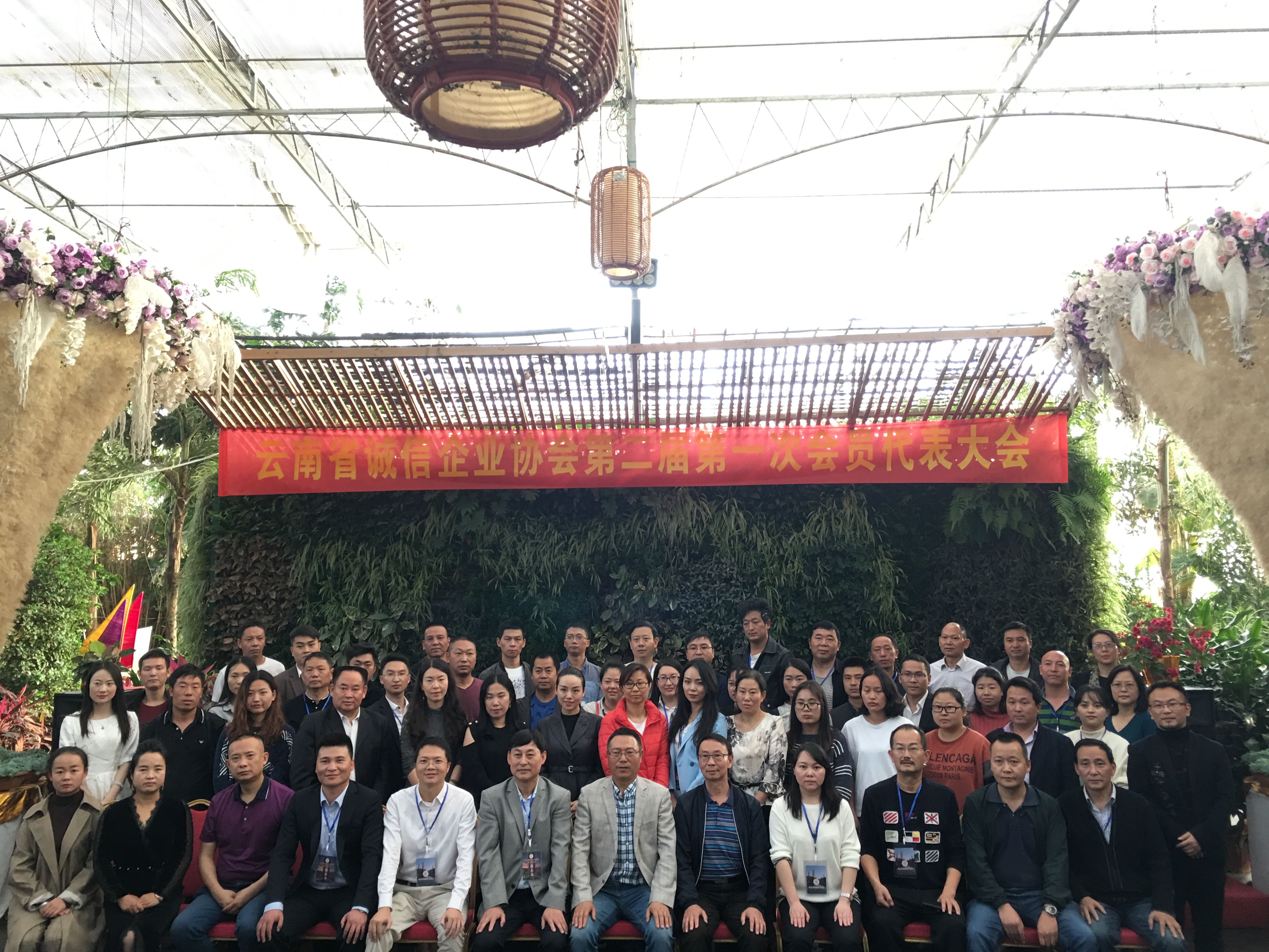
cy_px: 476
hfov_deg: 61.7
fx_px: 1063
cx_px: 634
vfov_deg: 48.2
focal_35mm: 29
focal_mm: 4.15
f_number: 2.2
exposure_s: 1/17
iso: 50
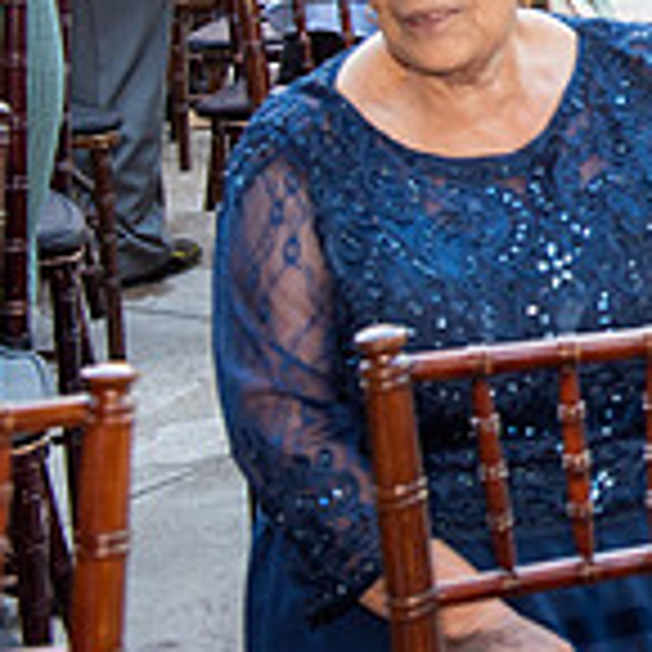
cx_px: 1214
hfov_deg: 13.1
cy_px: -43
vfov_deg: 14.4
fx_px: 2536
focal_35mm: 119
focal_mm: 35
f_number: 4.5
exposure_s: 1/100
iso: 320
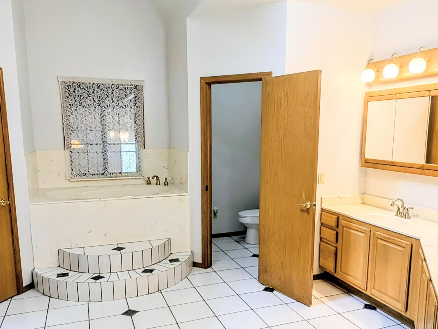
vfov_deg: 46.6
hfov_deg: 59.9
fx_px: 380
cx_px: 233
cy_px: 196
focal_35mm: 30
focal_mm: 2.22
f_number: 2.2
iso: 60
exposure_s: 1/120
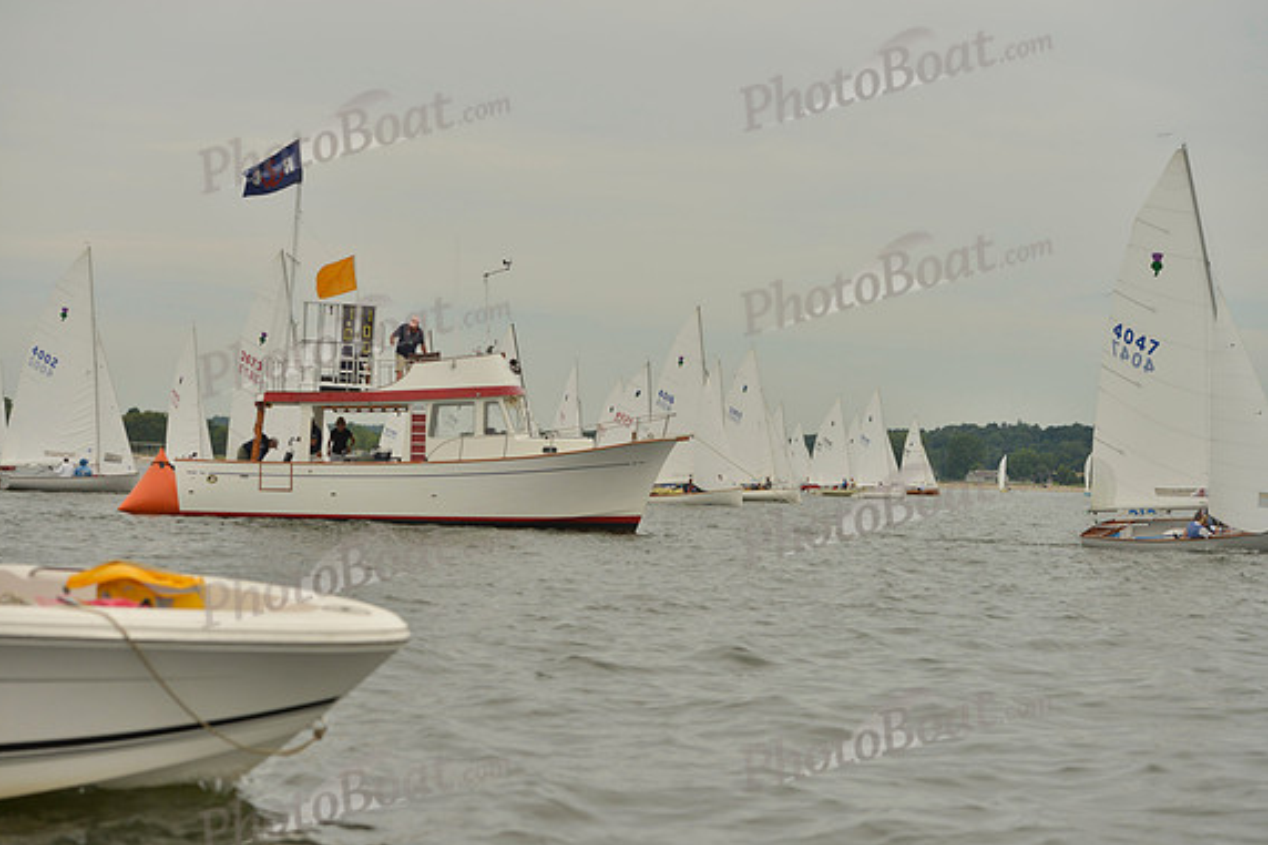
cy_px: 425
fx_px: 2500
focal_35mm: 71
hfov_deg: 28.5
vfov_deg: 19.2
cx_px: 627
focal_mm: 70
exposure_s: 1/5000
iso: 400
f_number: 5
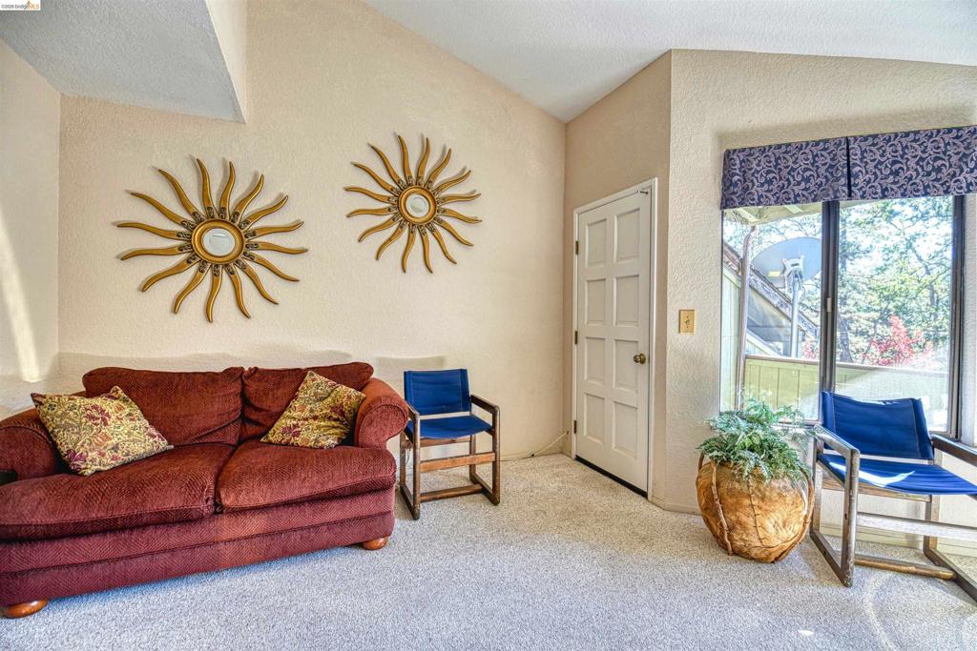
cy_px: 326
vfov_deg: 77.3
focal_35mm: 15
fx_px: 407
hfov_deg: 100.4
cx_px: 488
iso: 100
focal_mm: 15
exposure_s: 1/15
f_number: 2.8
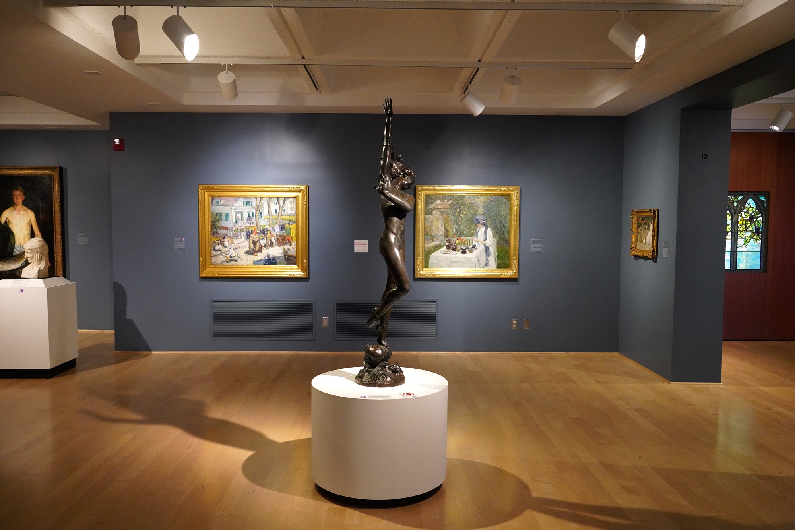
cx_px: 398
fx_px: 663
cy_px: 265
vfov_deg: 43.6
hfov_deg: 61.9
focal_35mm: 30
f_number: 5
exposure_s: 1/100
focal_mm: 30
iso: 6400
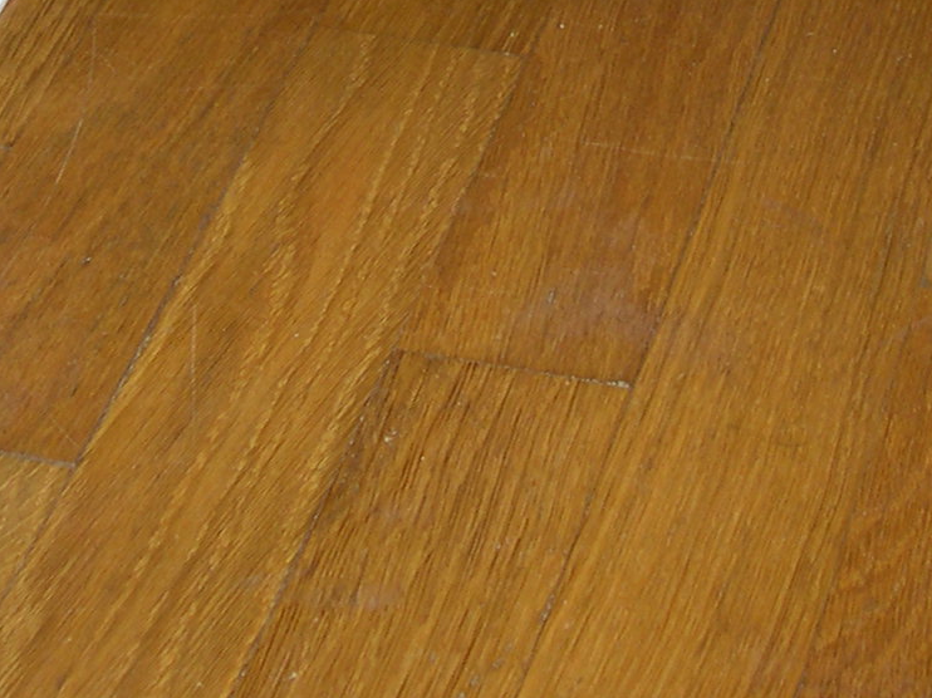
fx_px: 3876
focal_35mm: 144
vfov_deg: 10.0
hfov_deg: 13.7
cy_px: -340
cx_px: 500
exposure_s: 1/60
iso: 100
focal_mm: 10.1
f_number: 3.1
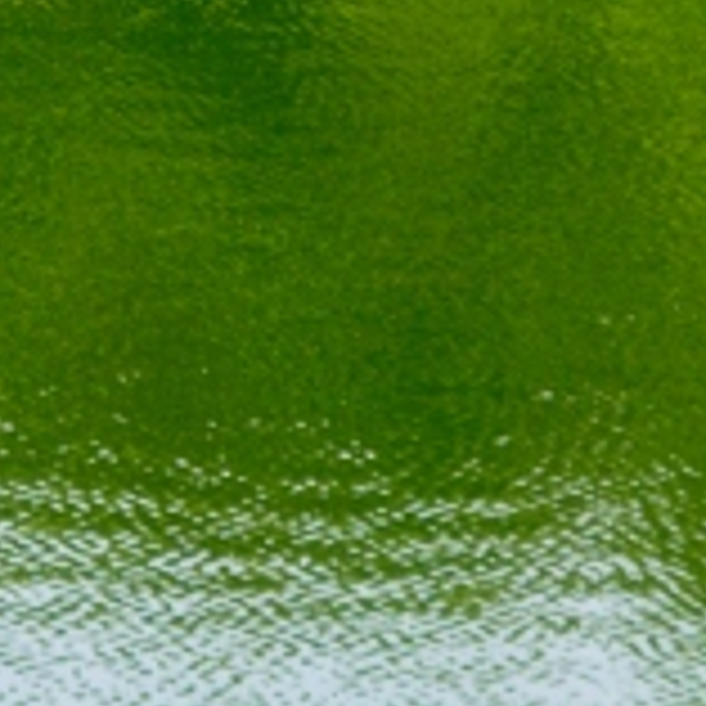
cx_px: 200
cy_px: -180
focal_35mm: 337
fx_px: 7776
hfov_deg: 5.2
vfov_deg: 5.2
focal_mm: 21.5
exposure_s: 1/125
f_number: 5.9
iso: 200
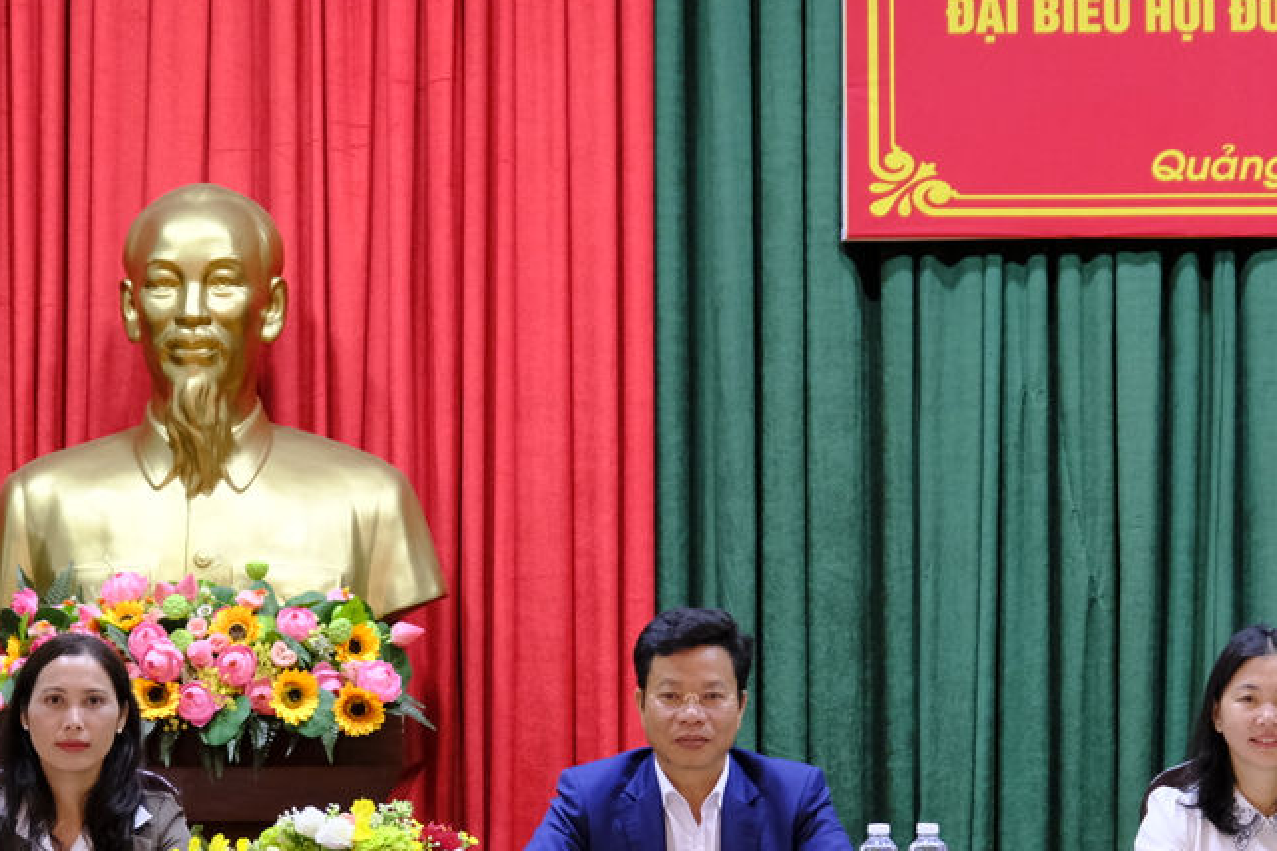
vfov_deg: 12.3
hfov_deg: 18.4
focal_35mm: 111
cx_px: 645
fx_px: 3936
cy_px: 556
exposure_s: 1/160
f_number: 4
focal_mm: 52.4
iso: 2000
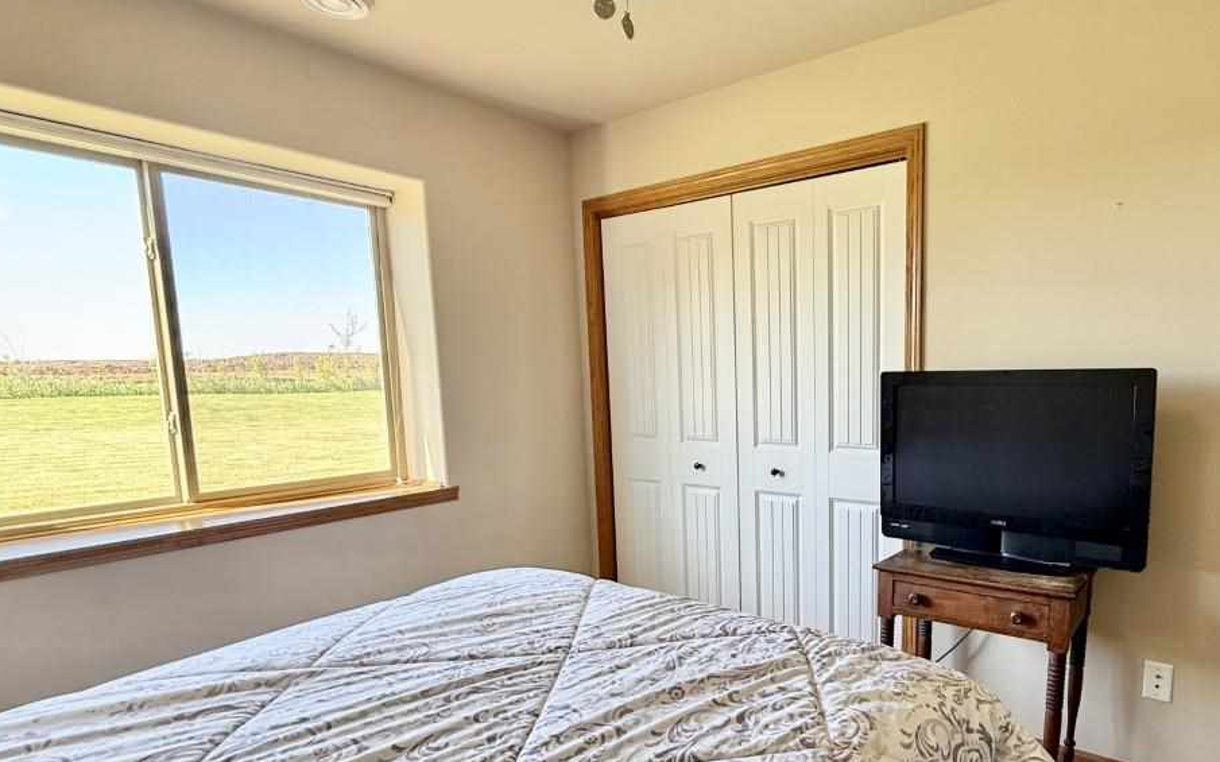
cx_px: 763
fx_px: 698
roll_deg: +1.2
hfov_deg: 80.8
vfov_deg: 56.7
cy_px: 464
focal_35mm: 21
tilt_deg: -7.6
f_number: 2.2
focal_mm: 2.22
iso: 200
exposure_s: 1/120
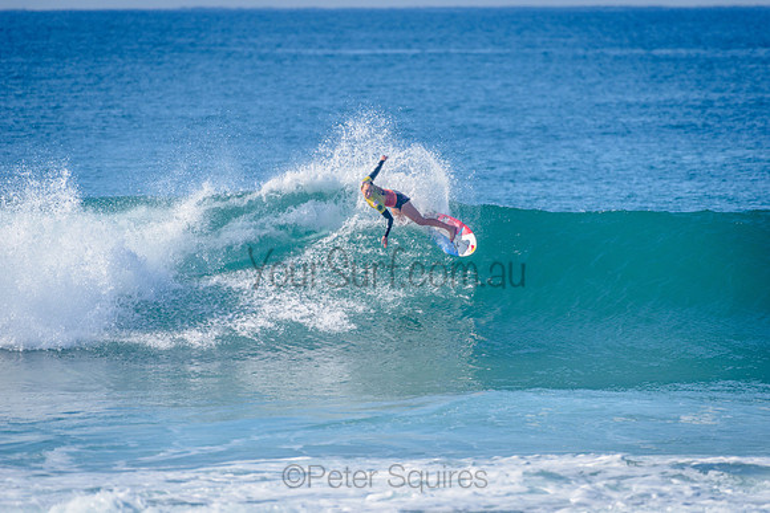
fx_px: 10807
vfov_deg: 2.7
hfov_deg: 4.1
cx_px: 385
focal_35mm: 505
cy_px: 256
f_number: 5.6
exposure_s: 1/2000
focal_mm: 500
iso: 180
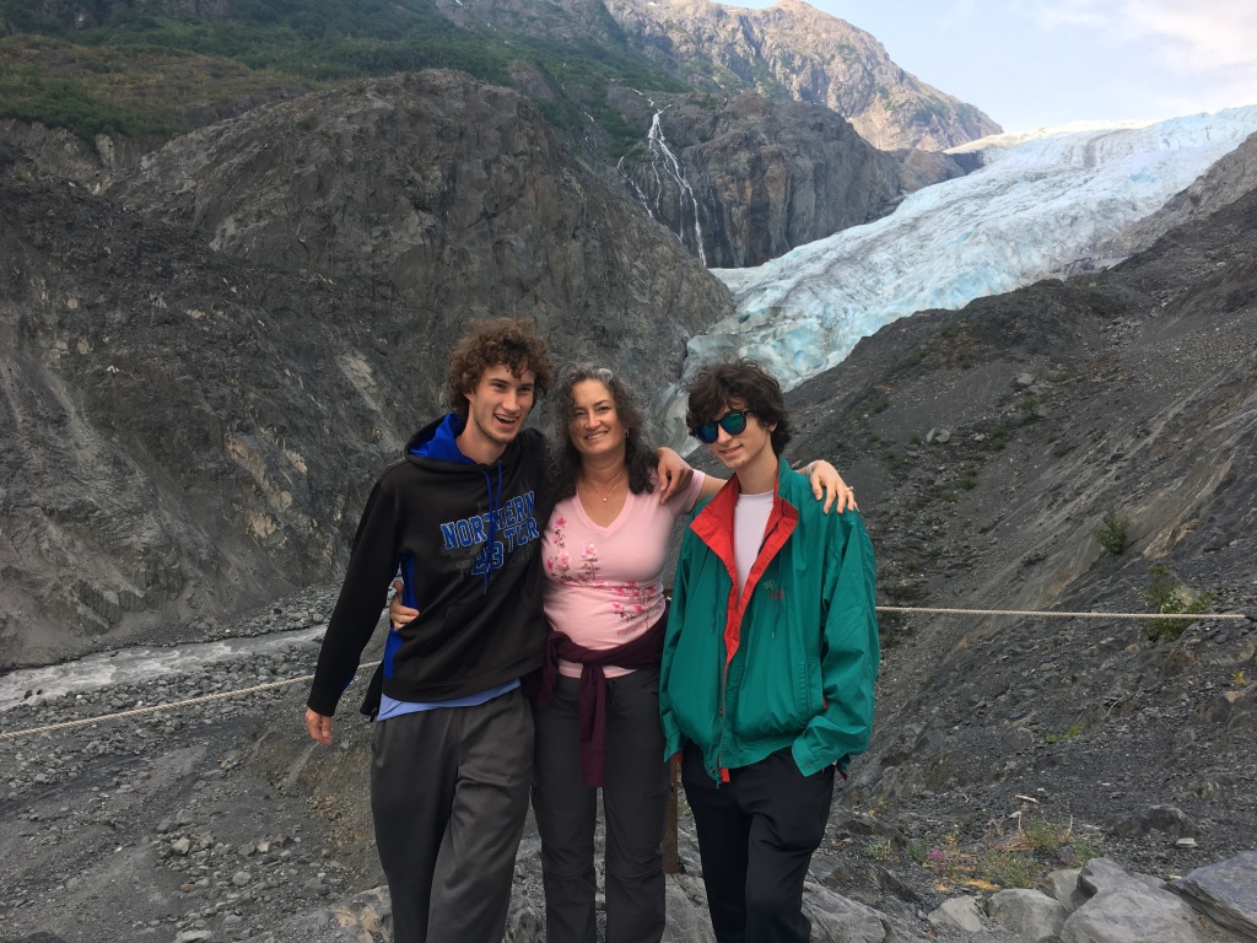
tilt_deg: -1.5
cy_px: 472
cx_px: 628
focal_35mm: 29
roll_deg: -0.8
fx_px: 1053
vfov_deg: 48.2
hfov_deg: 61.7
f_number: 2.2
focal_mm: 4.15
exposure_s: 1/354
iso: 25
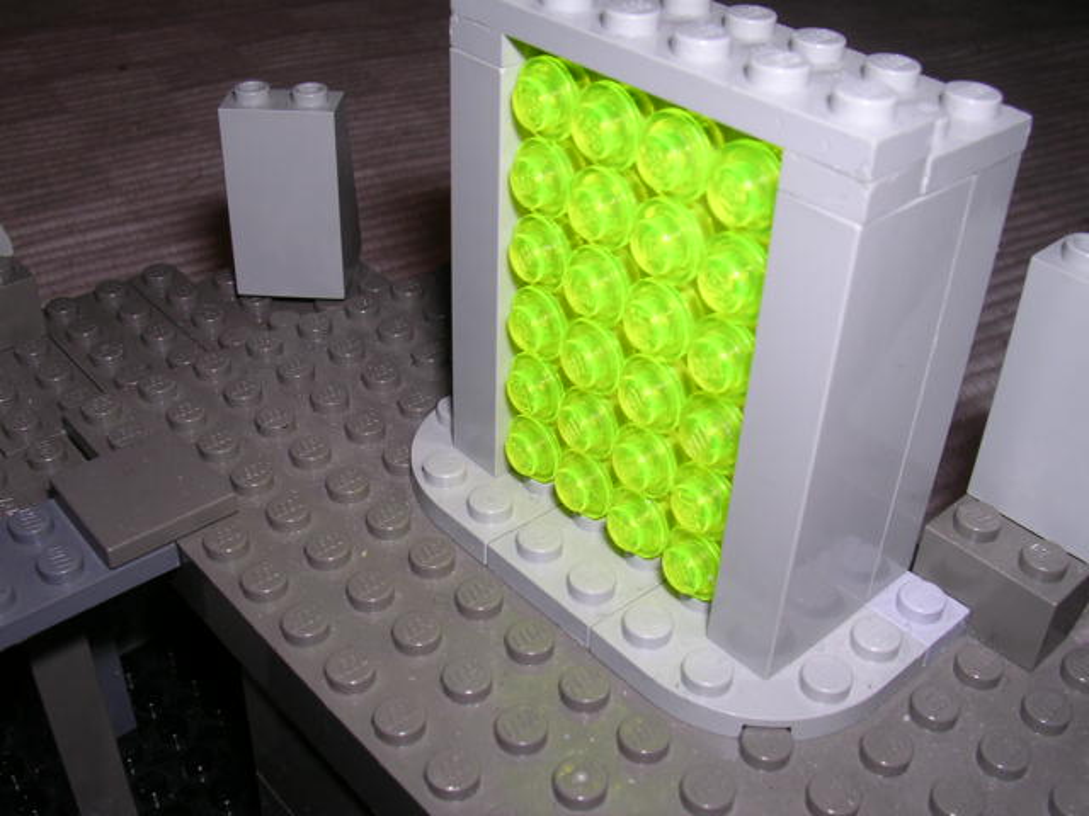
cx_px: 544
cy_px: 408
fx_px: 1195
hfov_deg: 49.0
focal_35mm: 38
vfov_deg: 37.7
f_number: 5.6
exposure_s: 1/60.1
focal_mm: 5.8
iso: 100
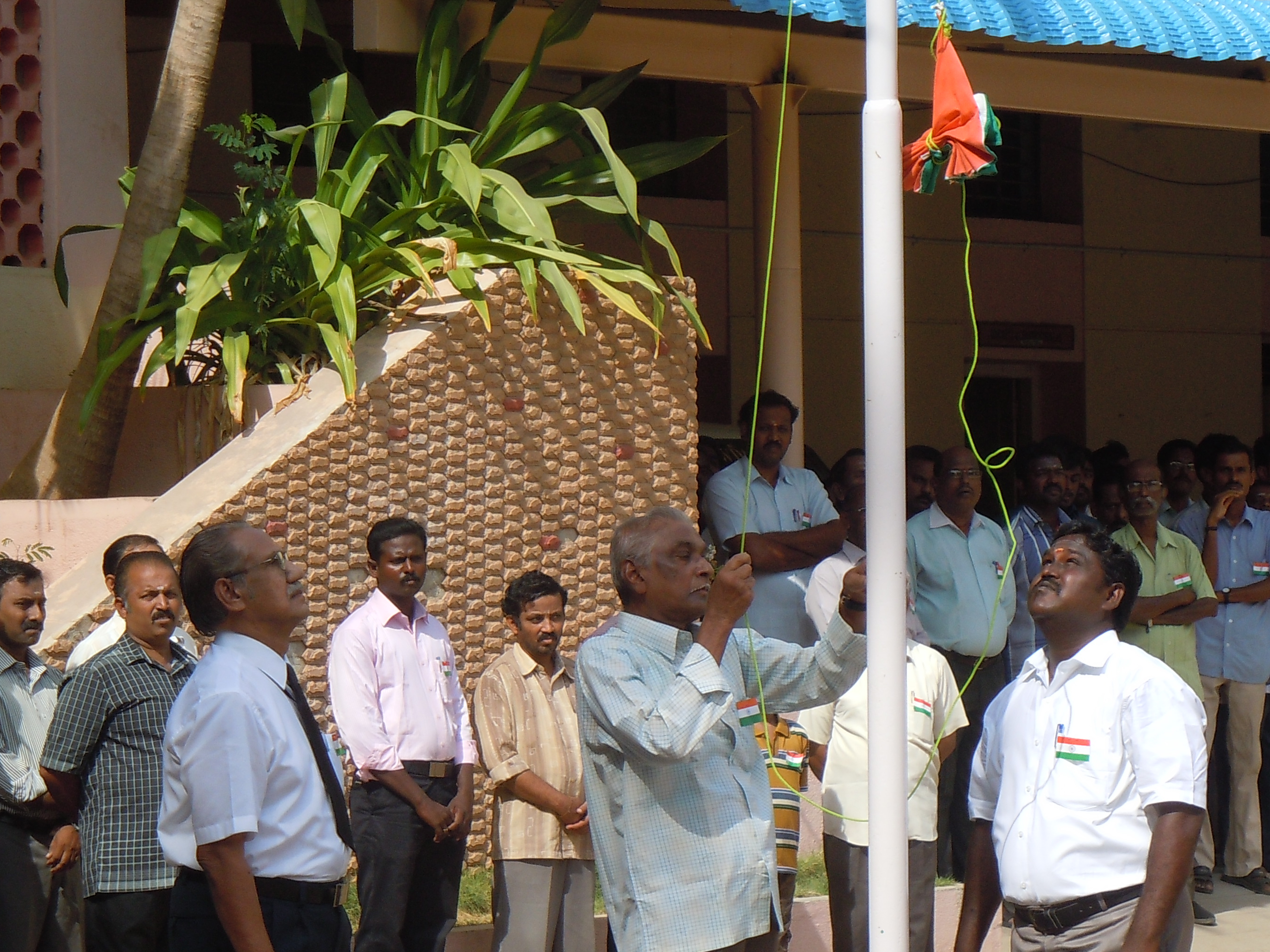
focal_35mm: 185
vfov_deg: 8.0
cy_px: 695
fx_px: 6788
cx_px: 827
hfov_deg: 10.7
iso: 100
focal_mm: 20.9
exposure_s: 1/400
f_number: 4.6
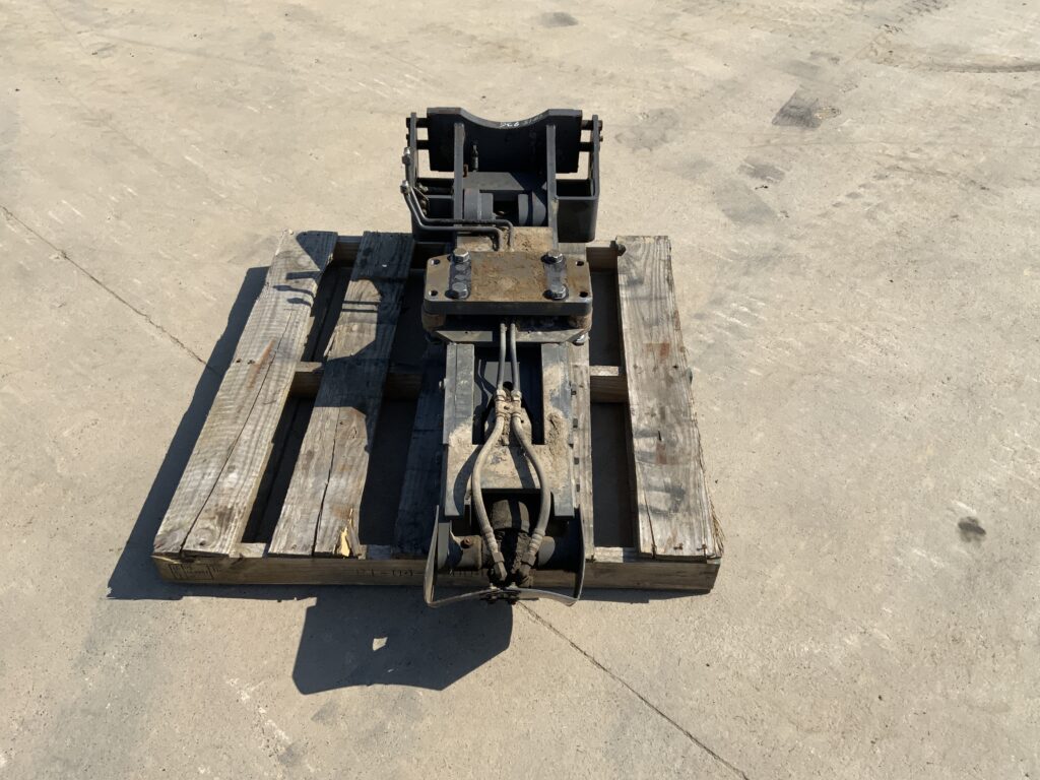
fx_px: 871
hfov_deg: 61.7
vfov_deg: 48.2
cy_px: 390
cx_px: 520
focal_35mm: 29
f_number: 1.8
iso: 20
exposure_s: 1/2427
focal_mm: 3
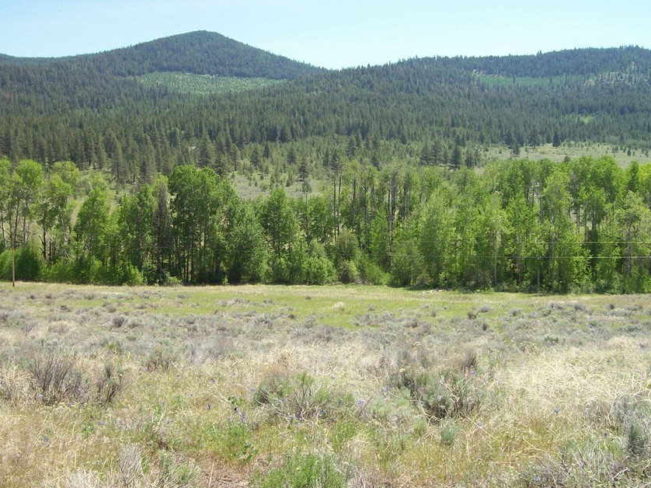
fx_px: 827
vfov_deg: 32.9
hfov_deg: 42.9
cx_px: 293
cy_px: 254
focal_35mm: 44
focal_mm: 6
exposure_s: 1/344
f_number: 4.8
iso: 80
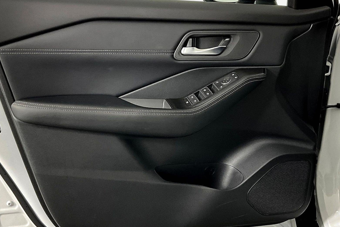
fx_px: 293
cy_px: 114
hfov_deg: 60.3
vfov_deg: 42.3
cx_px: 171
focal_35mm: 31
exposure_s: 1/102
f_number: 1.8
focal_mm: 3
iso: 64
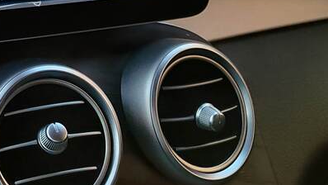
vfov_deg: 16.1
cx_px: -39
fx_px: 609
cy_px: -74
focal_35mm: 70
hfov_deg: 27.4
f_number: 1.89
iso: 94
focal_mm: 5.95
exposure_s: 1/100
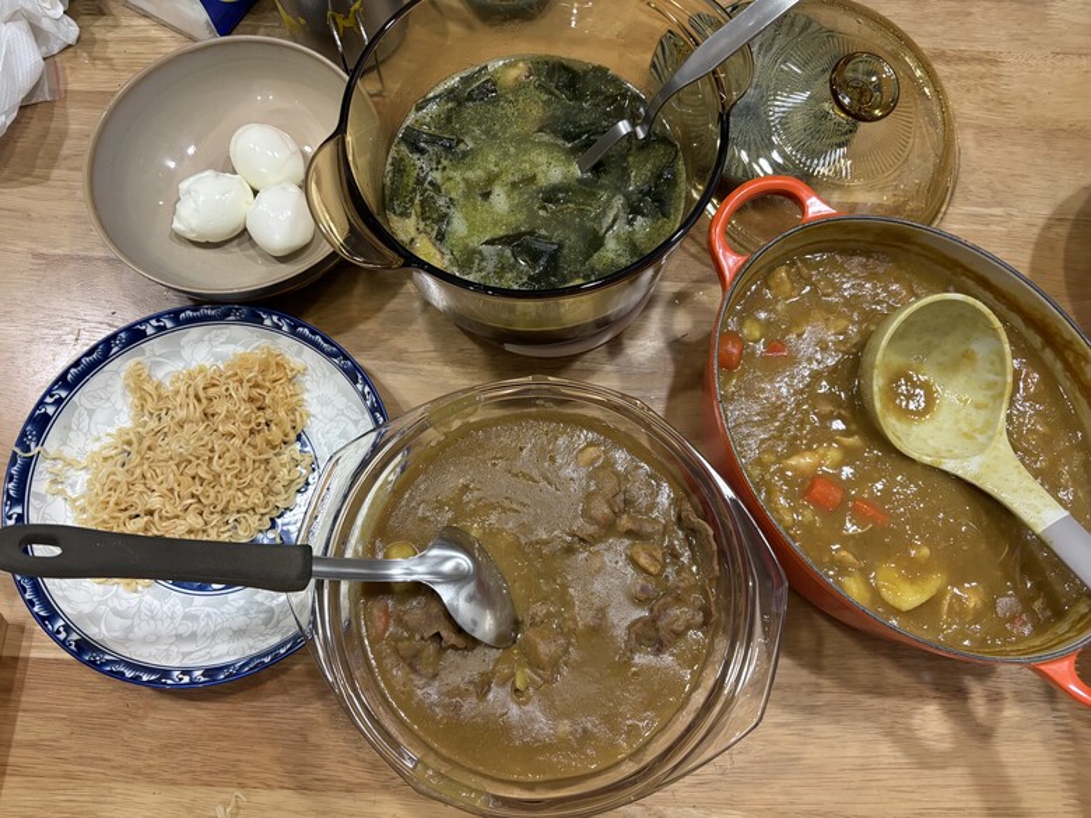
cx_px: 546
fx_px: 819
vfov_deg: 53.1
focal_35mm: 26
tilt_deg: -74.5
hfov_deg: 67.3
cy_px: 409
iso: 250
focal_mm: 5.96
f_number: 1.6
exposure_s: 1/60
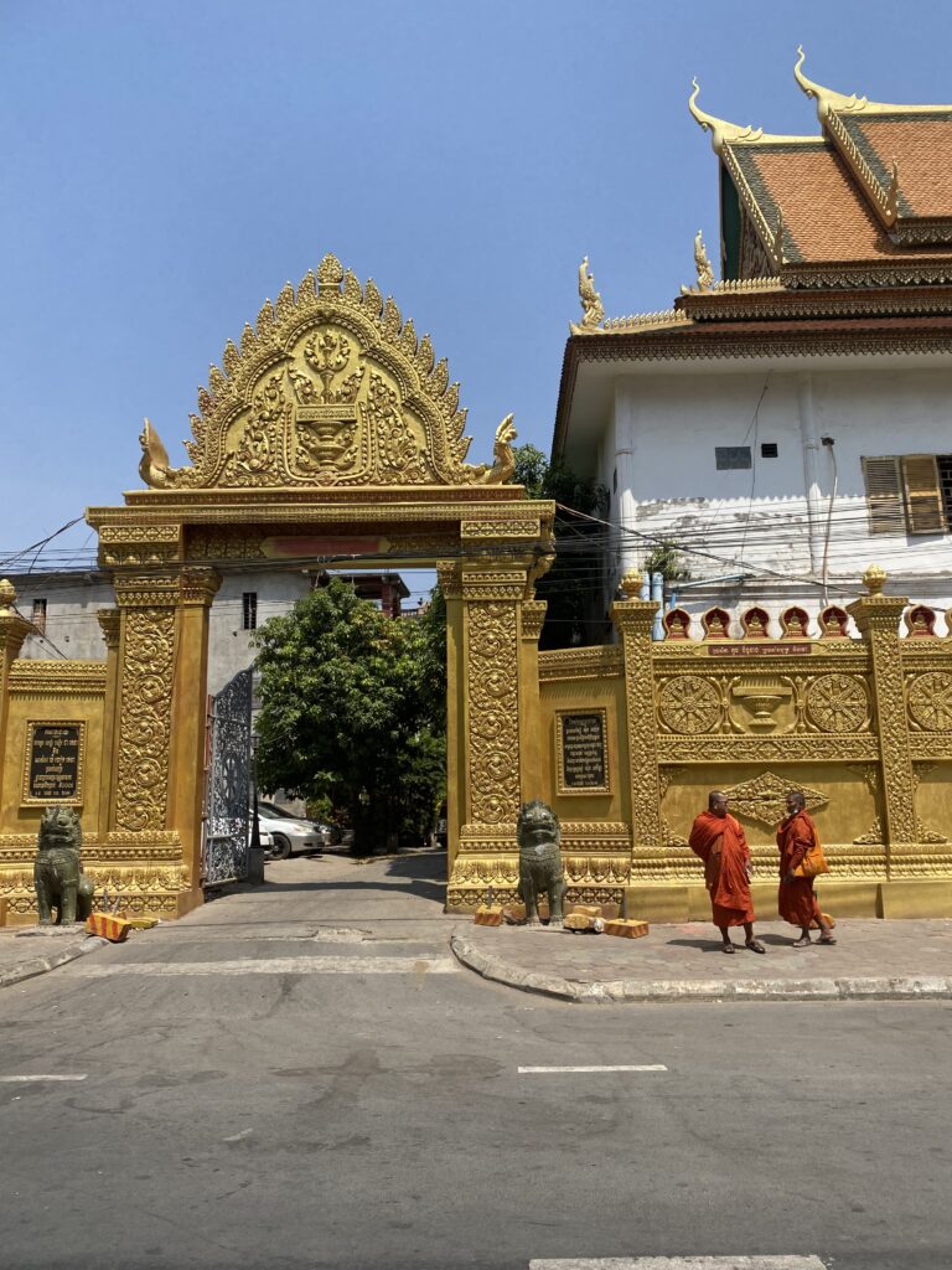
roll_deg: +0.9
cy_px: 635
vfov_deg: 67.3
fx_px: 953
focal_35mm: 26
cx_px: 476
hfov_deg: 53.1
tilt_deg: +10.1
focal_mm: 4.25
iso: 32
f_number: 1.8
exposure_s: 1/2817
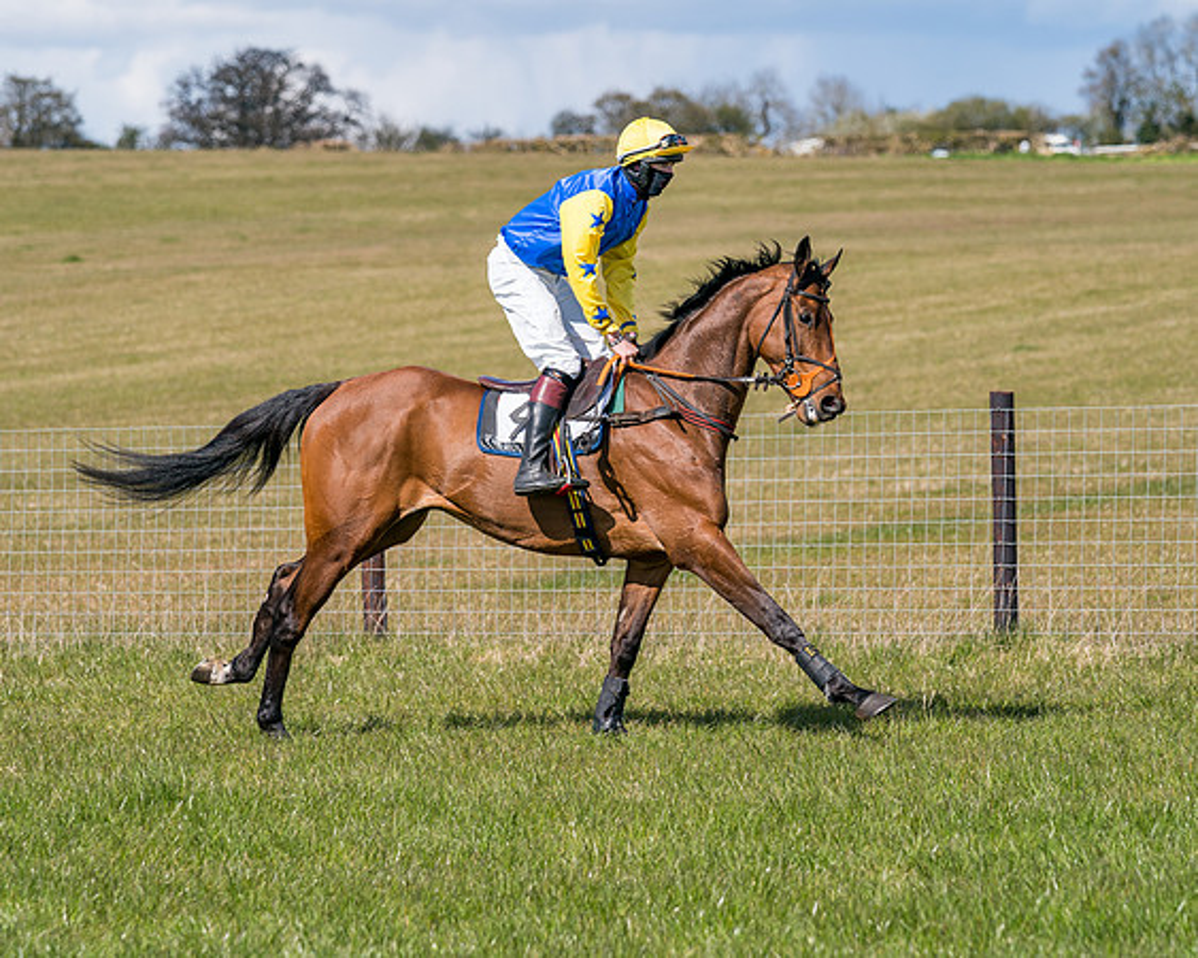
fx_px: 5883
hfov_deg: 11.6
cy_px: 444
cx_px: 577
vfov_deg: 9.3
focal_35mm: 166
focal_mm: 122
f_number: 4
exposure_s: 1/2000
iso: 200
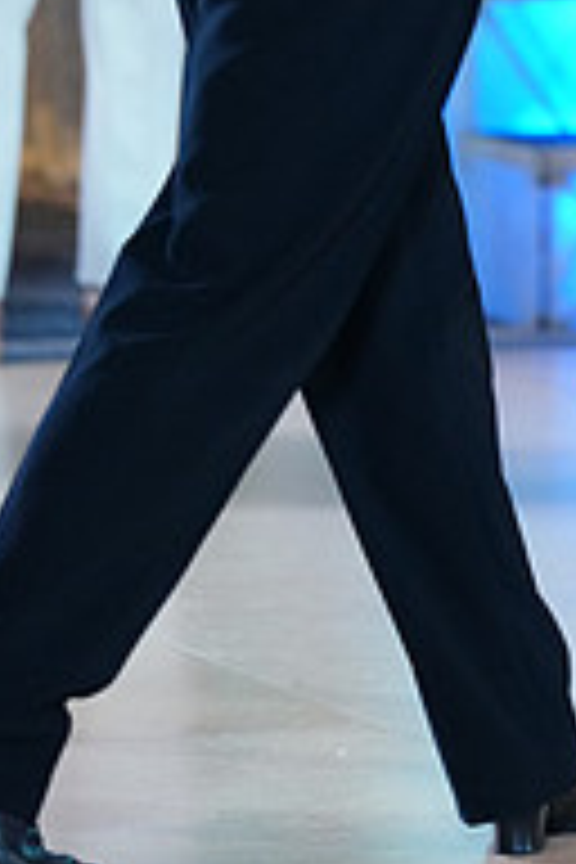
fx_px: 13415
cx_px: 790
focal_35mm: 559
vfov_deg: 3.7
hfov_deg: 2.5
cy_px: -189
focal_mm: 185
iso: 2000
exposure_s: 1/640
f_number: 2.8
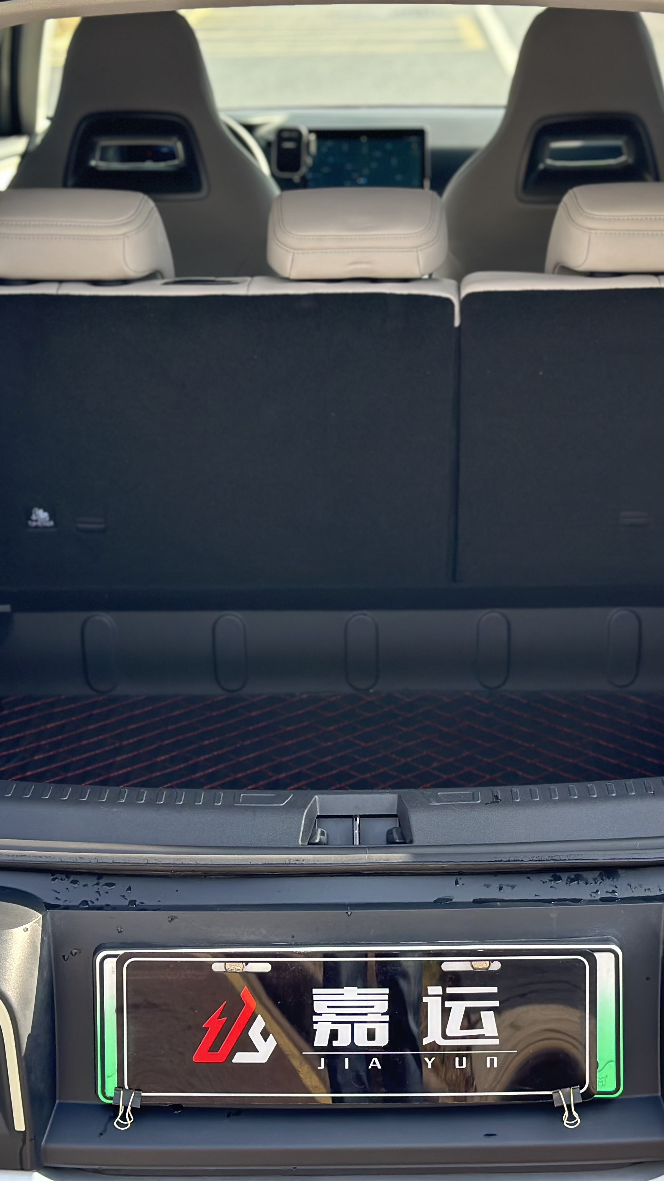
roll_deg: +0.3
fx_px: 2191
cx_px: 370
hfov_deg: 17.2
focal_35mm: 70
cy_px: 589
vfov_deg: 30.2
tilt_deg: -18.6
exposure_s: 1/371
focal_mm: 6.86
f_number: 1.78
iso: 80
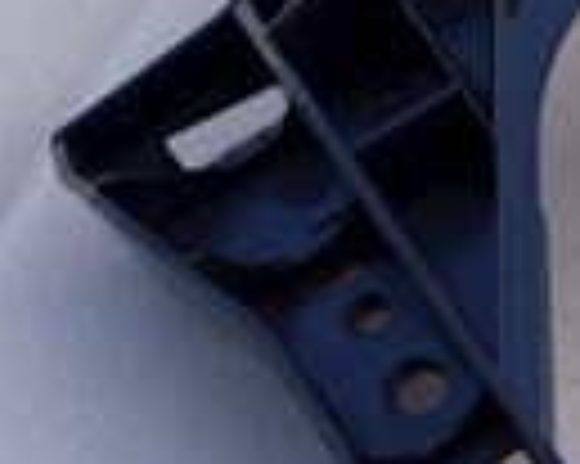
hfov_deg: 10.8
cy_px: 77
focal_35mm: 154
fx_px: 2642
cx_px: 1362
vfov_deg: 10.0
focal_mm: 22
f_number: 5.6
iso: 100
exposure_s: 1/125
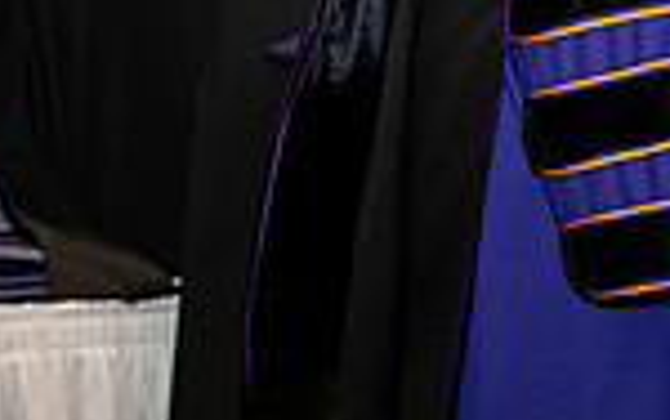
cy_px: -395
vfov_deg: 4.7
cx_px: 1255
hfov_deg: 7.4
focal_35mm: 276
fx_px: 5043
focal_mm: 70
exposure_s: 1/200
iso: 2500
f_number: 5.6
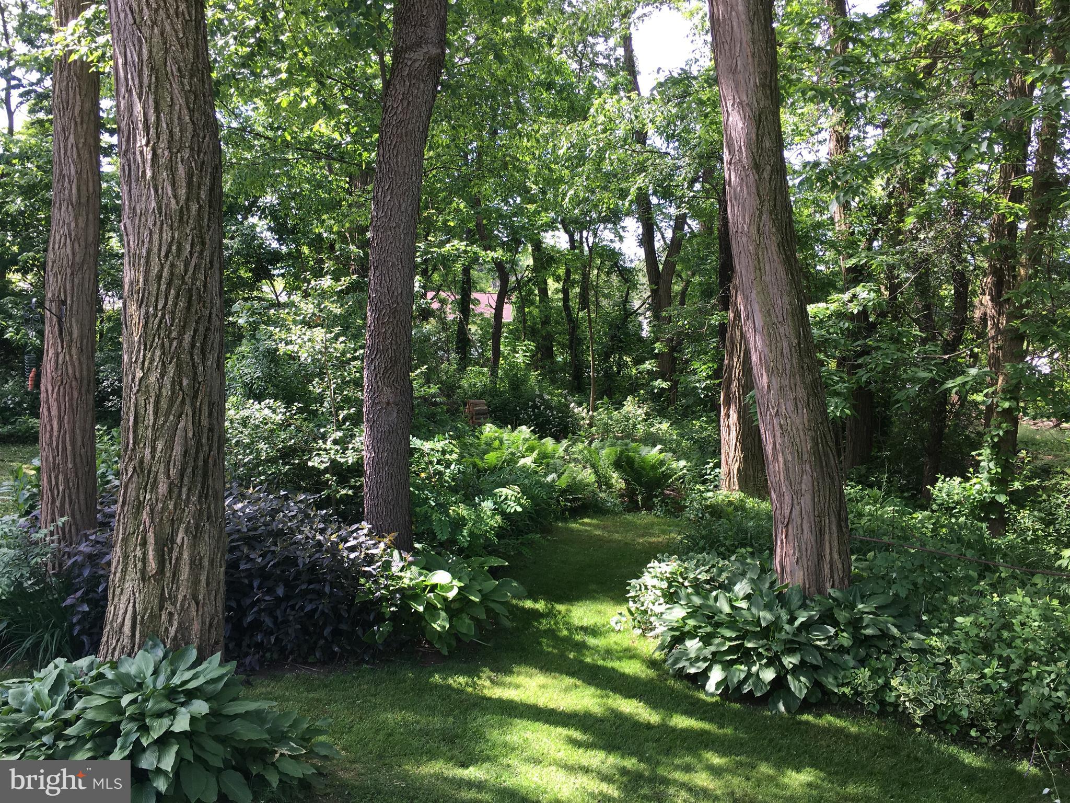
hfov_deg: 61.7
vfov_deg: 48.2
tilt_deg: -6.5
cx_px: 535
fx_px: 896
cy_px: 402
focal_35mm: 29
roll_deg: -2.7
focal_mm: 4.15
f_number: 2.2
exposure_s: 1/163
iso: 25
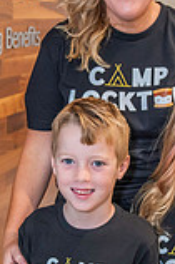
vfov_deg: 22.4
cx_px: 77
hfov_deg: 15.0
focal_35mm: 91
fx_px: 665
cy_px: 130
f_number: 4
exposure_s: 1/160
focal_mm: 32
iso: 2500
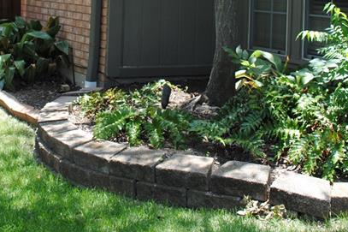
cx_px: 123
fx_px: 657
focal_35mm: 68
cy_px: -22
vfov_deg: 19.2
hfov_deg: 29.5
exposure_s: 1/125
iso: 100
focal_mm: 18
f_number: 5.6
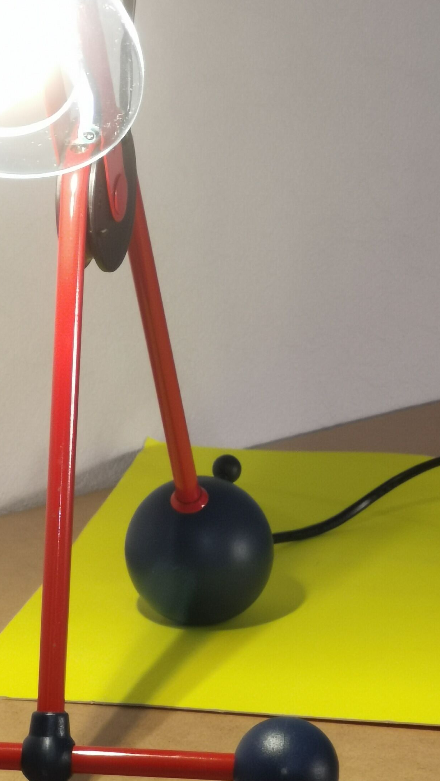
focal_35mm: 148
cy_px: 325
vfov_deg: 14.5
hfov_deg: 8.2
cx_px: 74
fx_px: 3069
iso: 160
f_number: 2.4
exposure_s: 1/33.3
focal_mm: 7.48
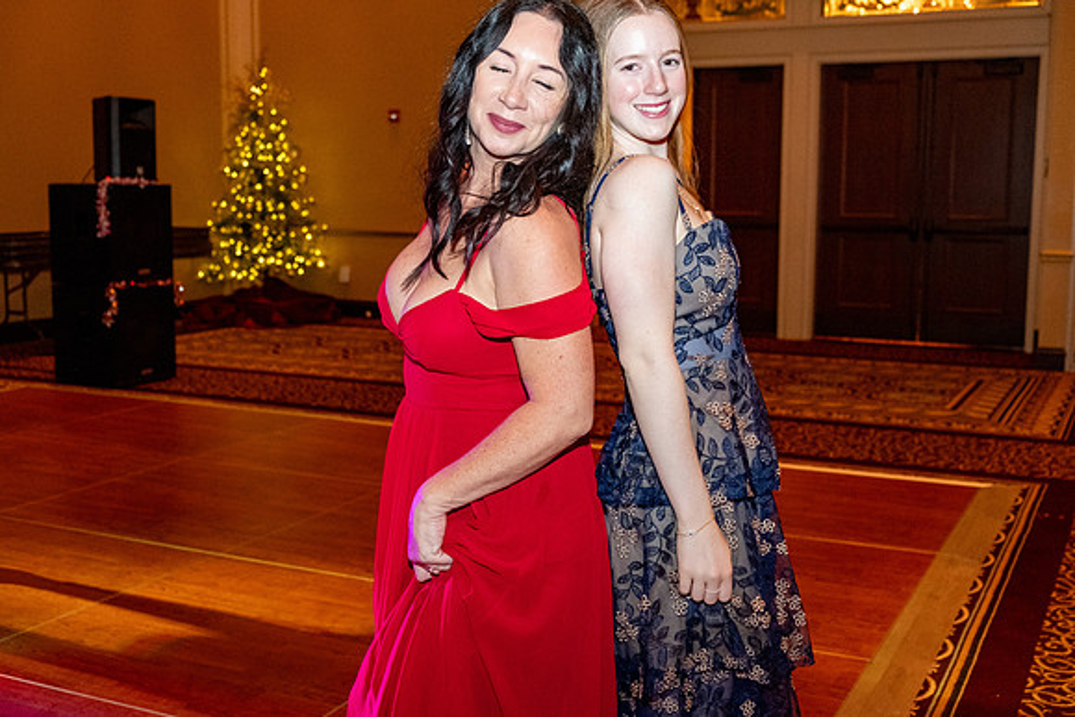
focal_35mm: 42
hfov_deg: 46.4
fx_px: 1254
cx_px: 538
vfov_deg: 31.9
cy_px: 358
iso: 2500
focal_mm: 27.7
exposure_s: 1/125
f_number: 3.2
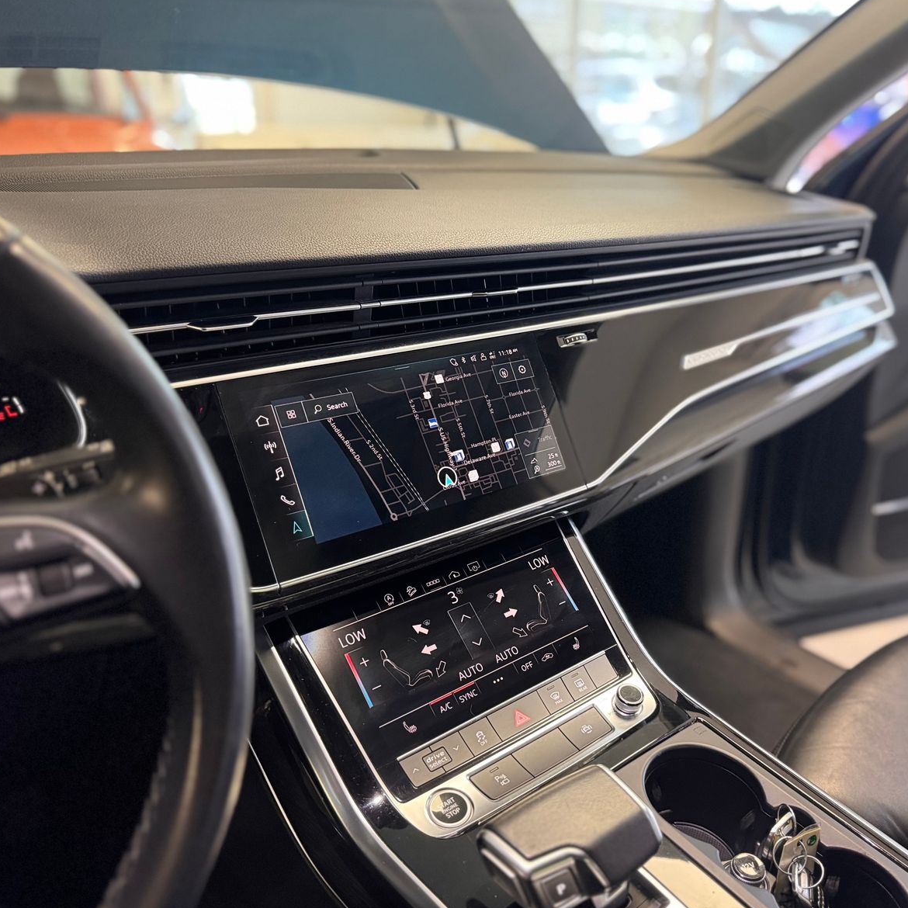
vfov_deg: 55.6
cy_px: 445
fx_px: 861
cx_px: 561
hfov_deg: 55.1
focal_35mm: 29
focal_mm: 6.76
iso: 500
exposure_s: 1/60
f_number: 1.78
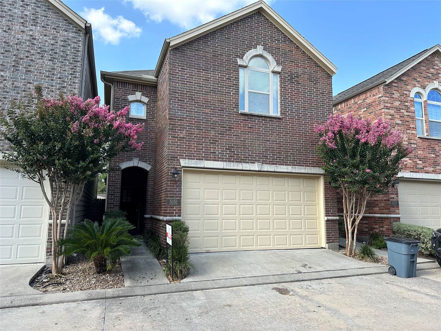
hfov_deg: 71.6
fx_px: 306
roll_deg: +0.6
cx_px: 220
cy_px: 166
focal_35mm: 24
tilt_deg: +7.9
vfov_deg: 56.8
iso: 80
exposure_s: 1/1072
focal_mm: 6.86
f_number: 1.78
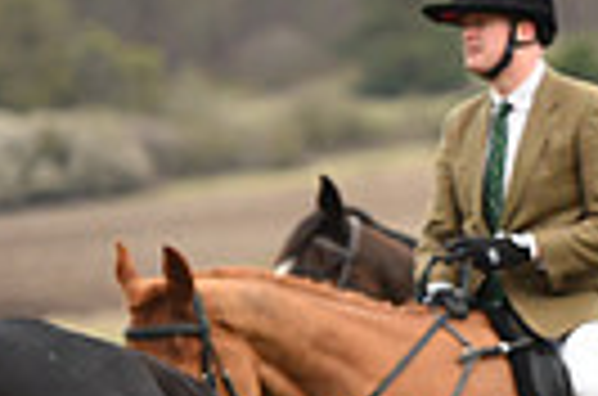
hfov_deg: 2.9
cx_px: 1209
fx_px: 11567
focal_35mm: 698
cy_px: 396
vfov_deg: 2.0
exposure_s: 1/1250
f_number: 4
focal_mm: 160
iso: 900
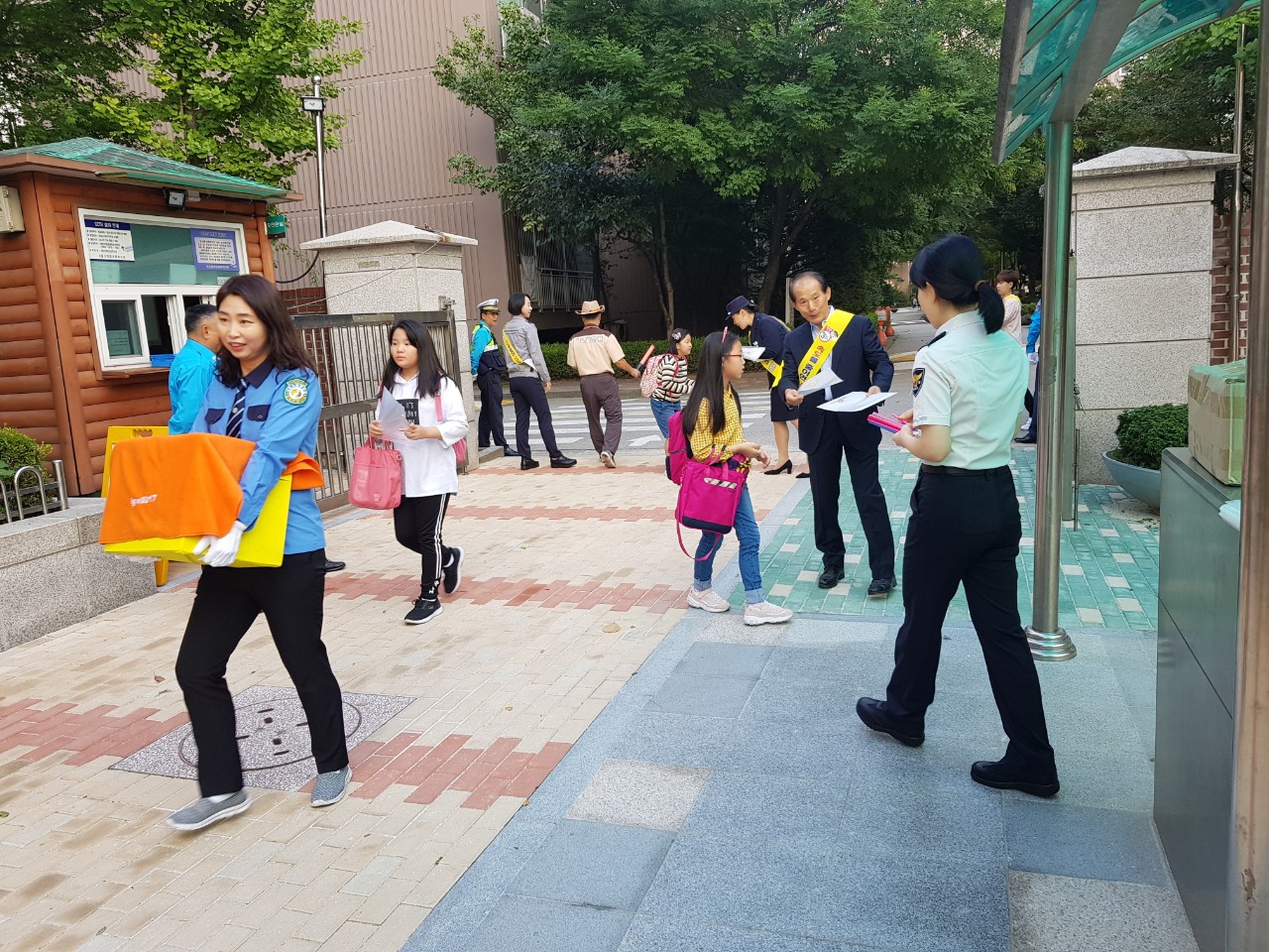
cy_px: 476
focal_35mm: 26
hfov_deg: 67.3
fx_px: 953
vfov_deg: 53.1
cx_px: 634
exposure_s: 1/147
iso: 40
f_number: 1.7
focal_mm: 4.3
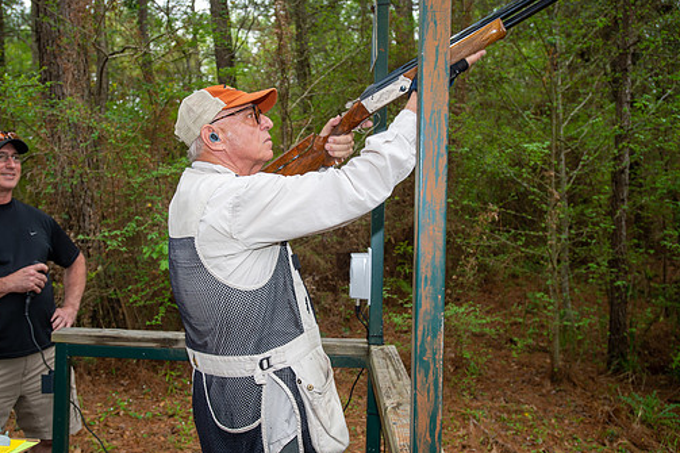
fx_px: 566
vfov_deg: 43.6
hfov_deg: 61.7
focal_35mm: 30
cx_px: 296
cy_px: 223
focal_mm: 26
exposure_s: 1/125
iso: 125
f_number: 5
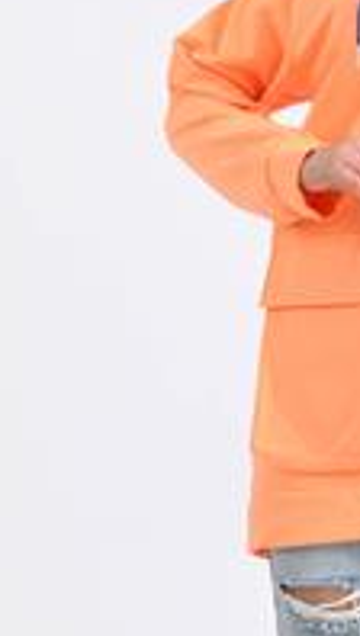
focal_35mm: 321
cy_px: 161
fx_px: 5424
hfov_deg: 3.8
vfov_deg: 6.7
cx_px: 402
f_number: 9
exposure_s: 1/160
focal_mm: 135
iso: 100
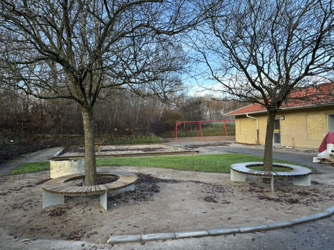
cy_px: 125
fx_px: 251
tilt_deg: +2.0
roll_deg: +1.8
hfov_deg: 67.3
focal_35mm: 26
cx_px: 167
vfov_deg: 53.1
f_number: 1.6
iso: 50
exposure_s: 1/611
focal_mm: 5.96
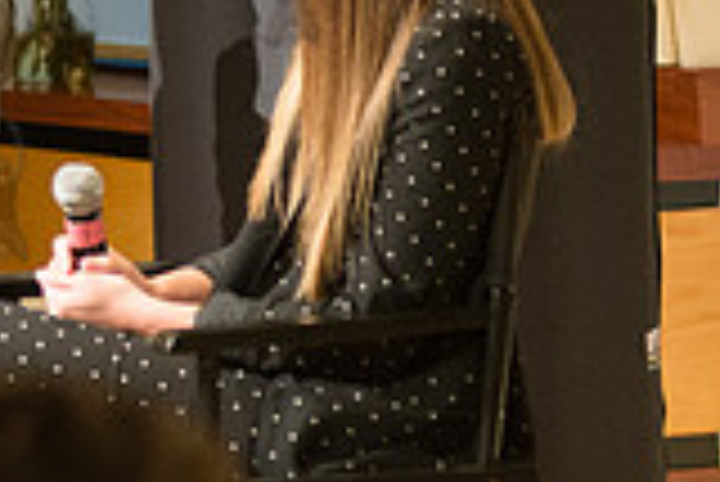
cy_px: -34
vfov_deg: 4.7
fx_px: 5805
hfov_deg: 6.9
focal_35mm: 290
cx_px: -580
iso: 2500
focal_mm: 80
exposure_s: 1/125
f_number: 4
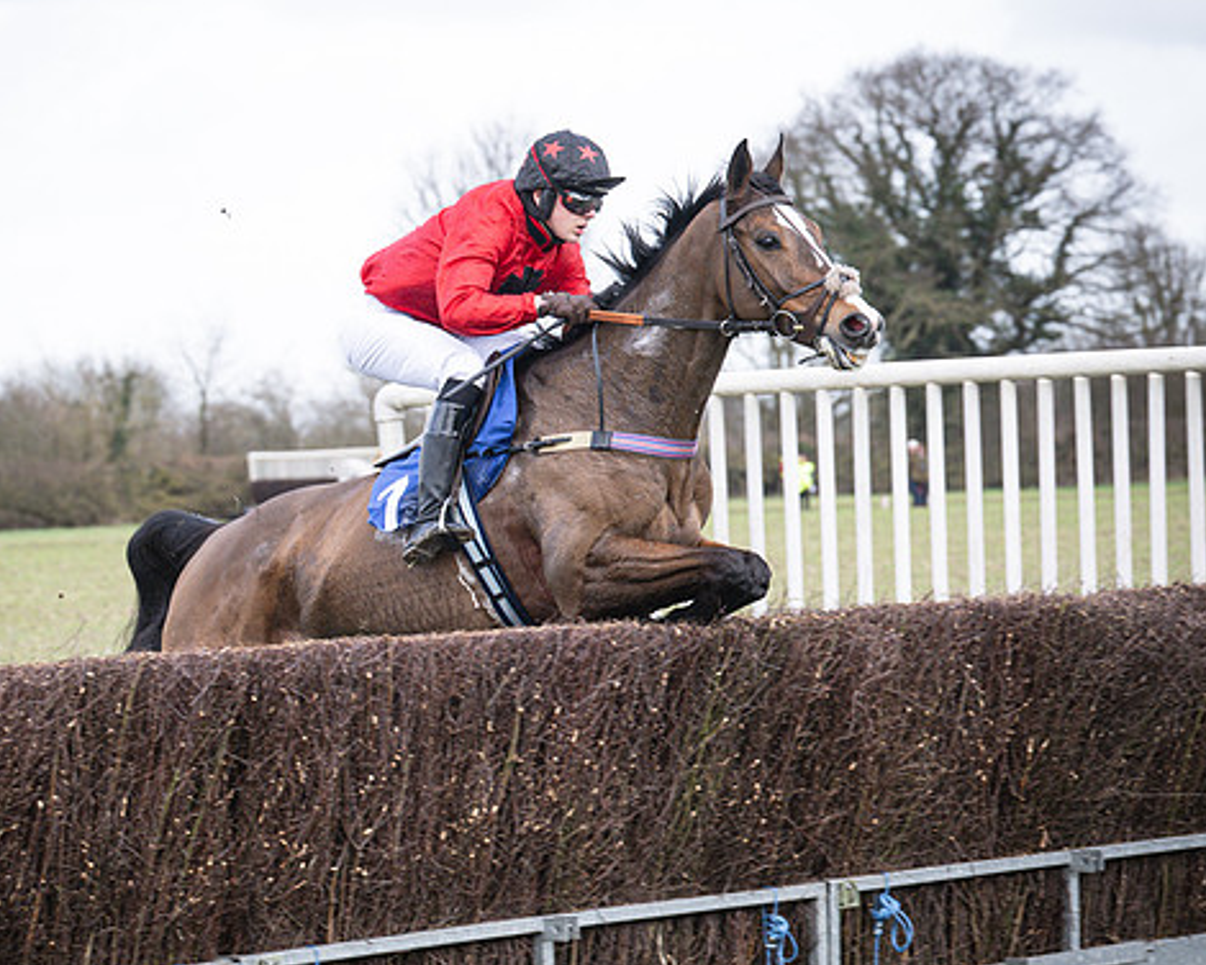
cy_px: 547
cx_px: 653
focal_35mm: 178
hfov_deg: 10.8
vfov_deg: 8.7
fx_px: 6353
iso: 400
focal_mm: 88
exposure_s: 1/800
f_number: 4
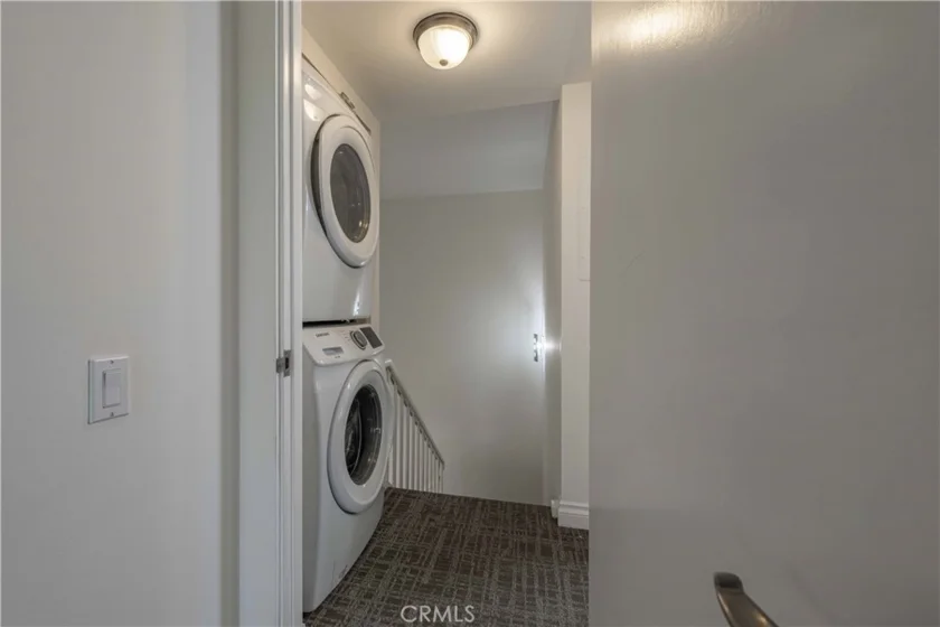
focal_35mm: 14
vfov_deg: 81.2
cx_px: 470
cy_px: 314
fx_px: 366
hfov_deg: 104.3
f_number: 9
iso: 320
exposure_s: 1/8
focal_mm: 14
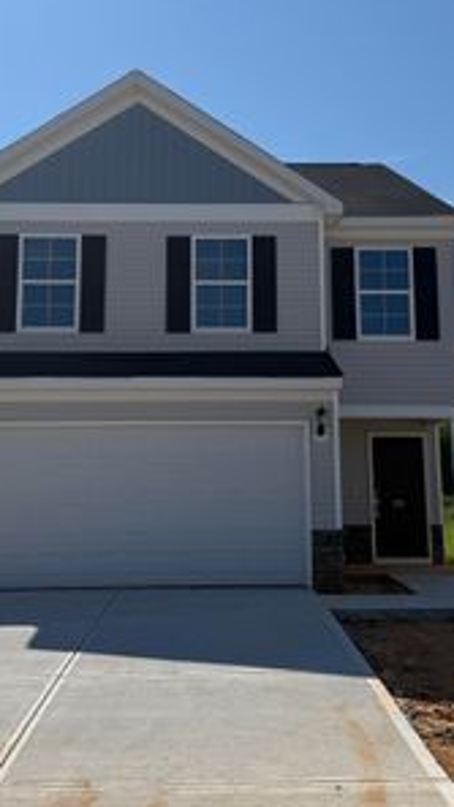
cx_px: 239
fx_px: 942
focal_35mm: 44
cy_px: 317
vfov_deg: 46.1
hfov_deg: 27.1
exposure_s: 1/9091
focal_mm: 6.76
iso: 80
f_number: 1.78
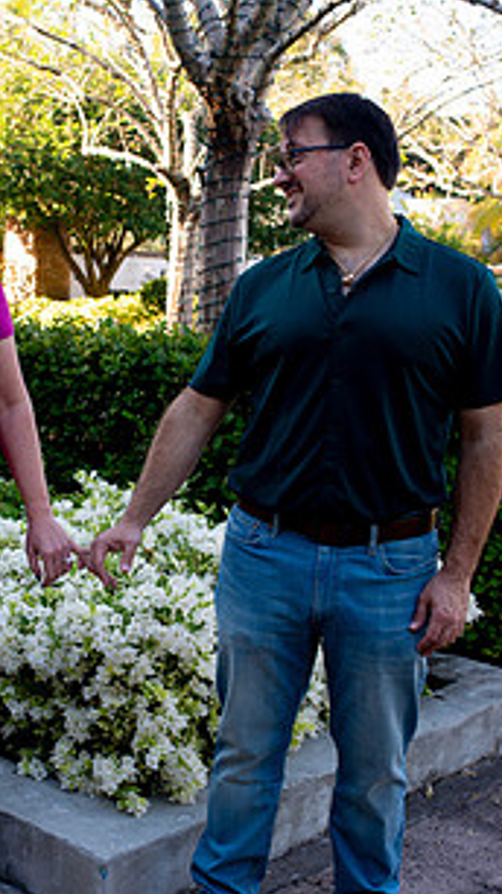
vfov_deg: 38.5
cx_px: 85
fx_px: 1279
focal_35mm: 54
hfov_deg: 21.9
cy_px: 488
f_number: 4.5
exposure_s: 1/60
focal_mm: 35
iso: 125
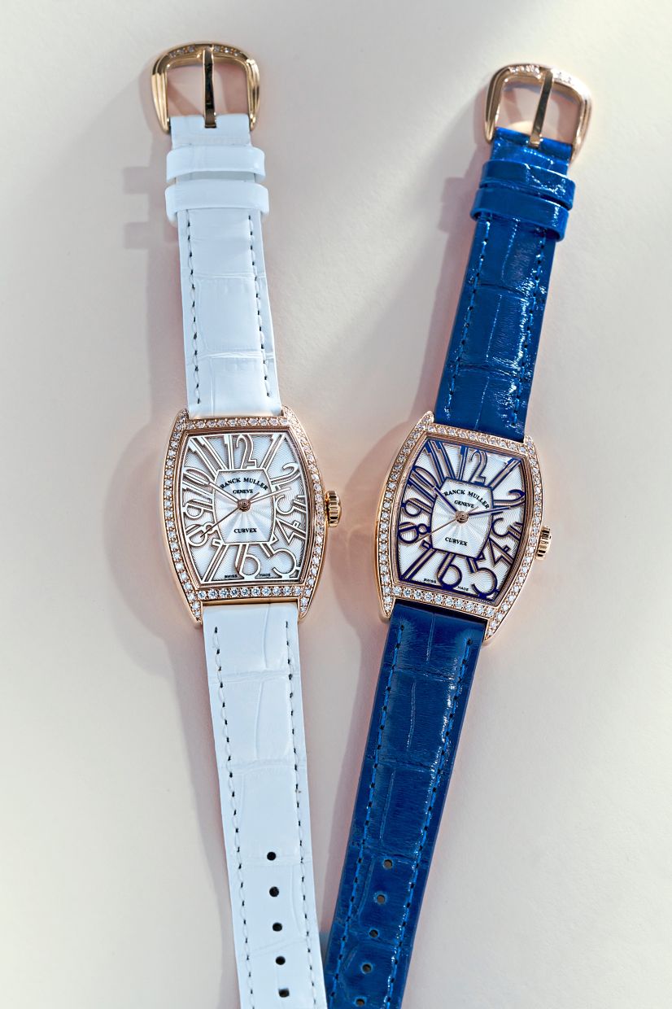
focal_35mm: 90
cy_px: 504
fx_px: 2521
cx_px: 336
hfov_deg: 15.2
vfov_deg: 22.6
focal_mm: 90
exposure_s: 1/50
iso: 800
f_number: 11
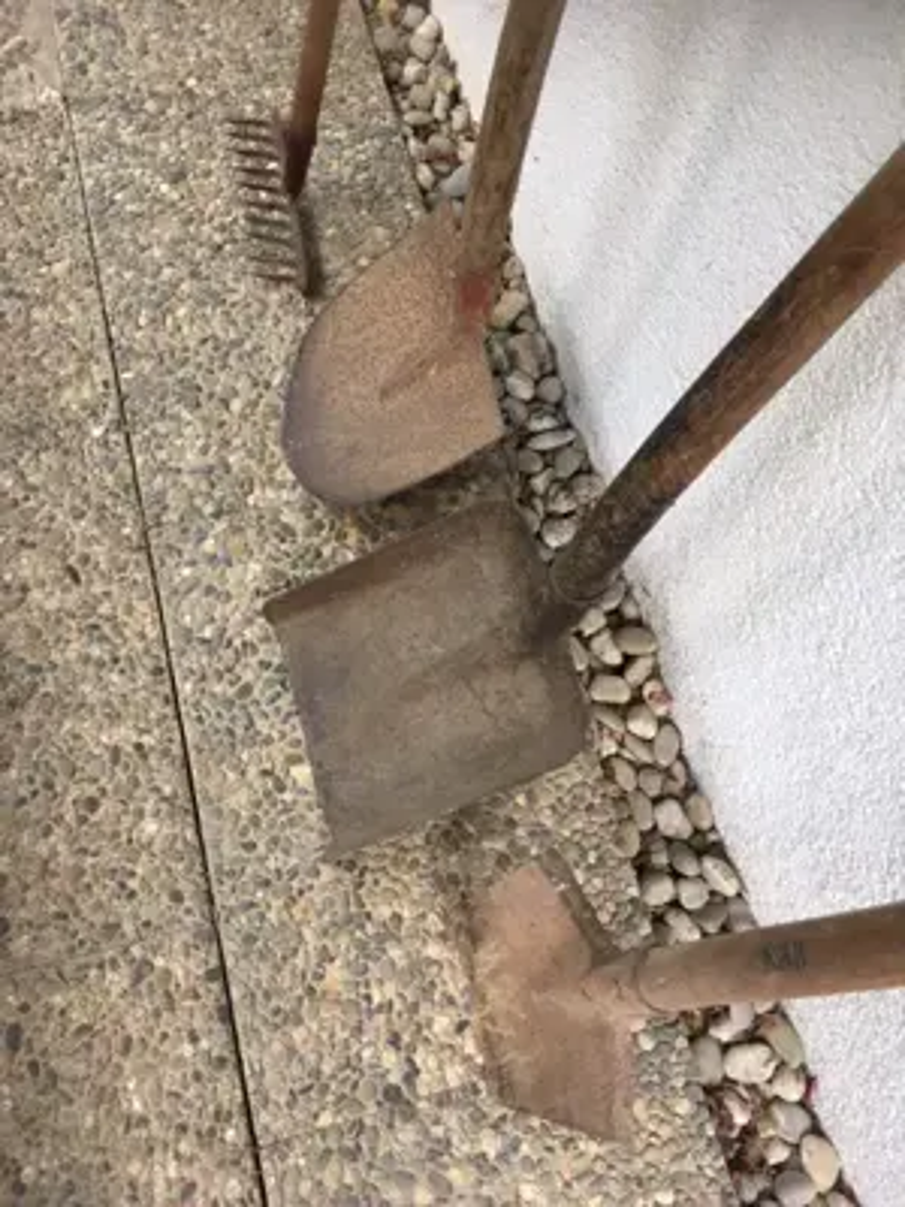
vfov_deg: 61.7
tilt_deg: -68.3
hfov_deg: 48.2
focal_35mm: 29
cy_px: 604
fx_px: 1011
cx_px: 452
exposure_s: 1/33
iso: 80
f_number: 2.2
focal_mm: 4.15
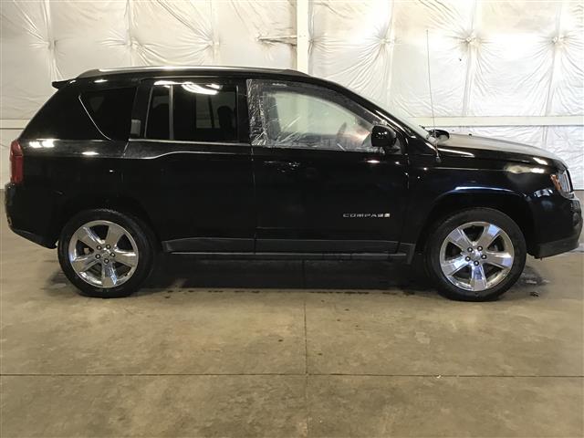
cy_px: 219
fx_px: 523
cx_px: 292
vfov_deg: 45.4
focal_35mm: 31
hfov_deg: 58.4
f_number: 2.4
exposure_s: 1/30
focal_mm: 3.3
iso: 80
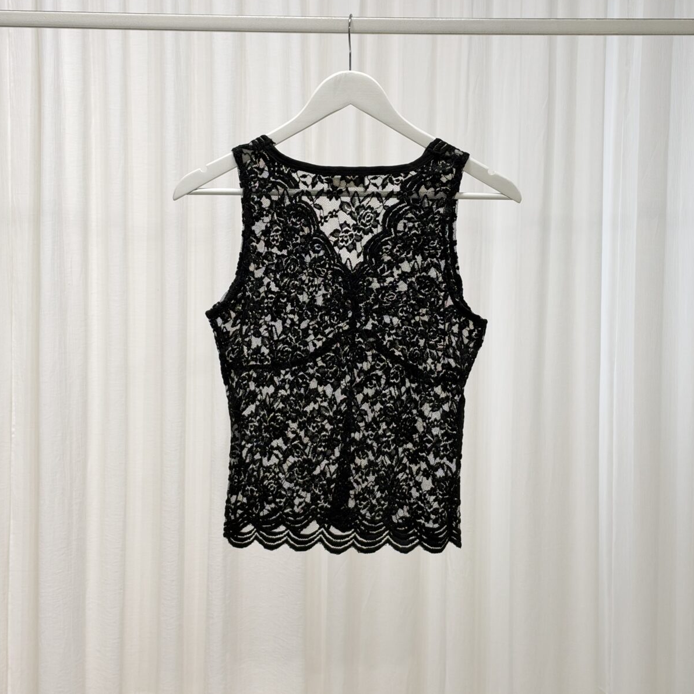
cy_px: 253
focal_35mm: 57
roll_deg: -0.6
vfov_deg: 29.9
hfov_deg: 30.0
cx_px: 347
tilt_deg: -4.8
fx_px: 1293
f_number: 1.8
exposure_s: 1/91
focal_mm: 6.93
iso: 100
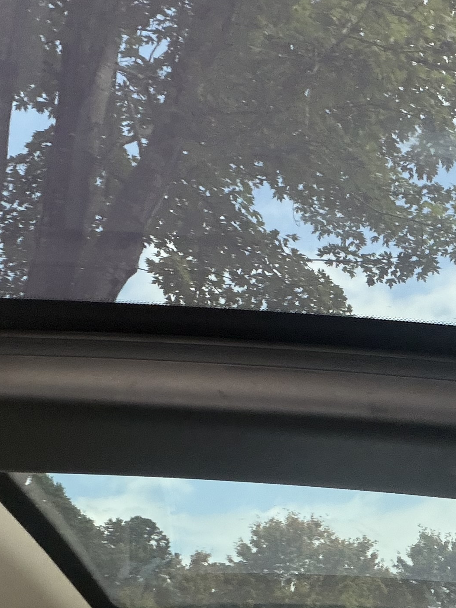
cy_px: 464
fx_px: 1159
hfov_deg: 21.3
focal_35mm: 66
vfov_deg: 28.9
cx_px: 479
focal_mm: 2.71
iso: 160
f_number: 1.9
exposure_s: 1/50
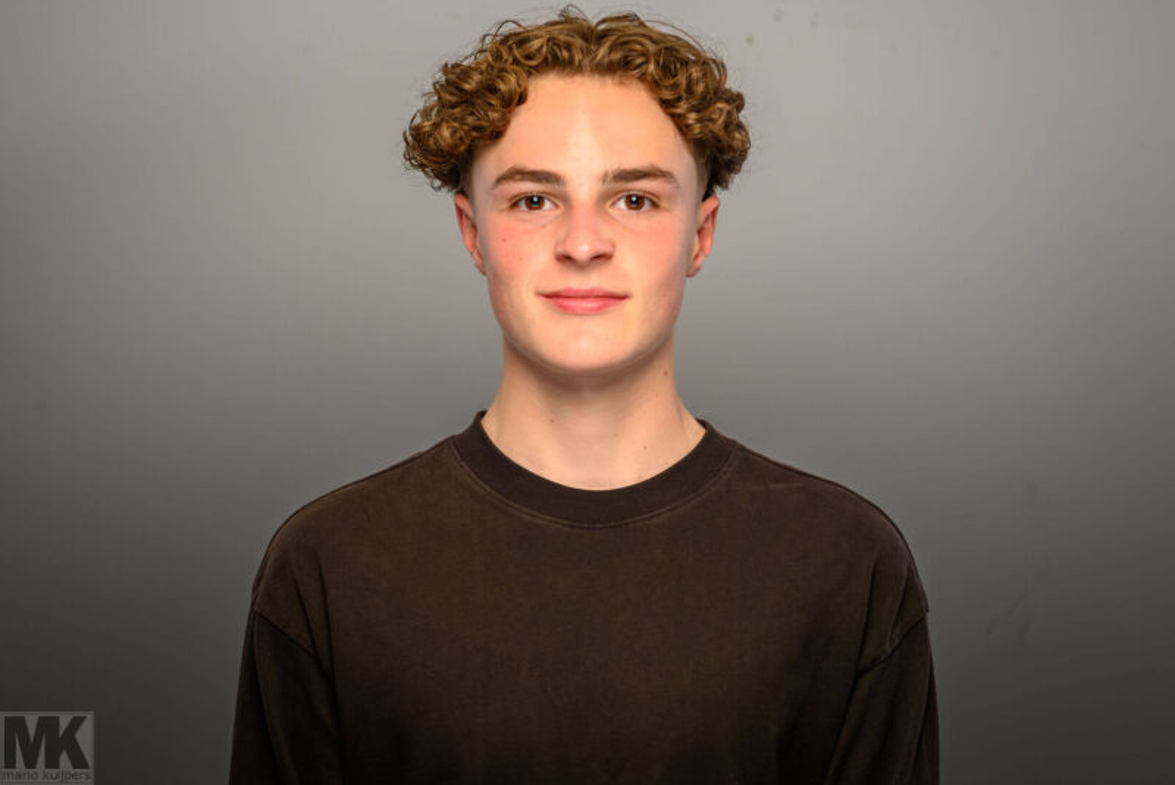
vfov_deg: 18.8
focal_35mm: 73
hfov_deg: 27.8
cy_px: 425
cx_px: 560
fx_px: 2375
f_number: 8
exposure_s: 1/125
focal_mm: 62
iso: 100
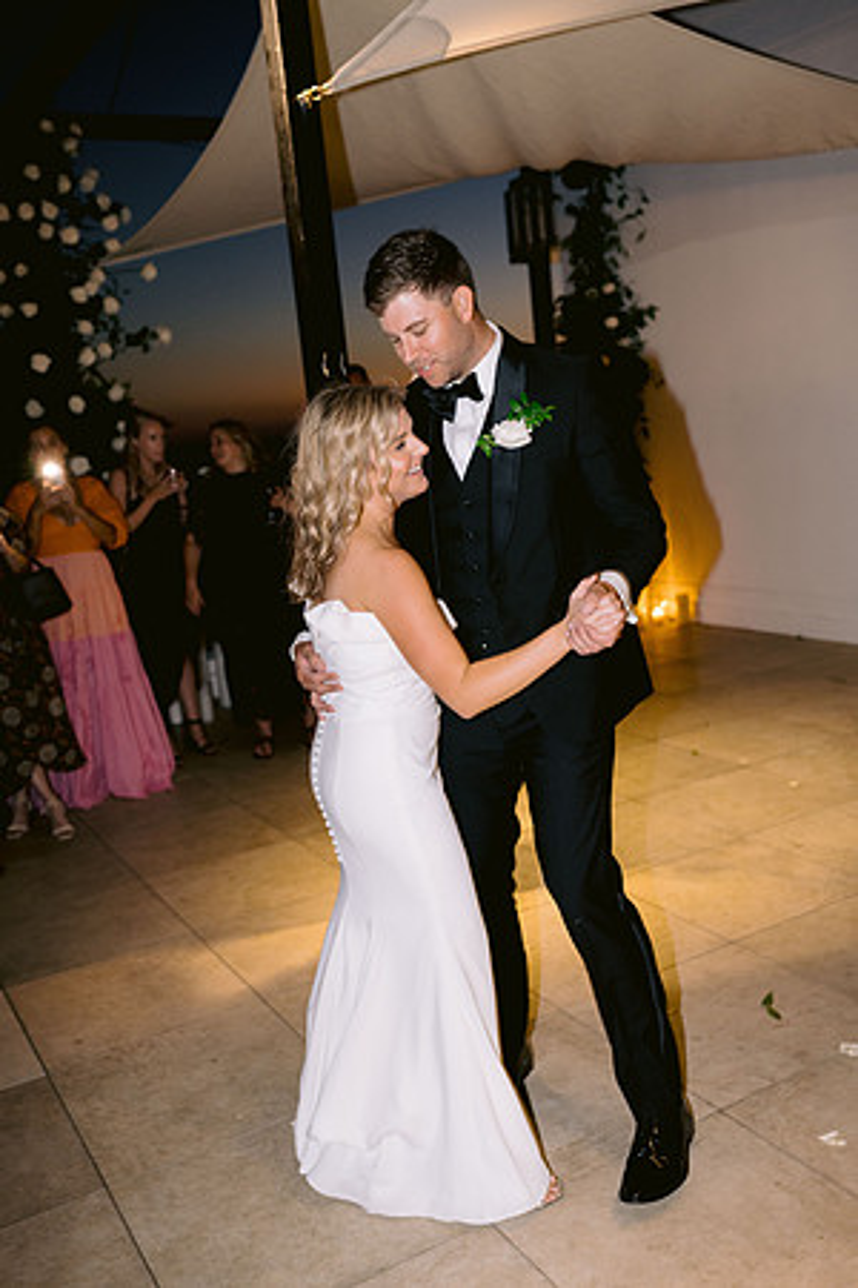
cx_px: 429
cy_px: 644
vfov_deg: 54.4
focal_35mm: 35
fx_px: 1251
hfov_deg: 37.9
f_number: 2.8
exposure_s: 1/40
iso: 640
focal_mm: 35
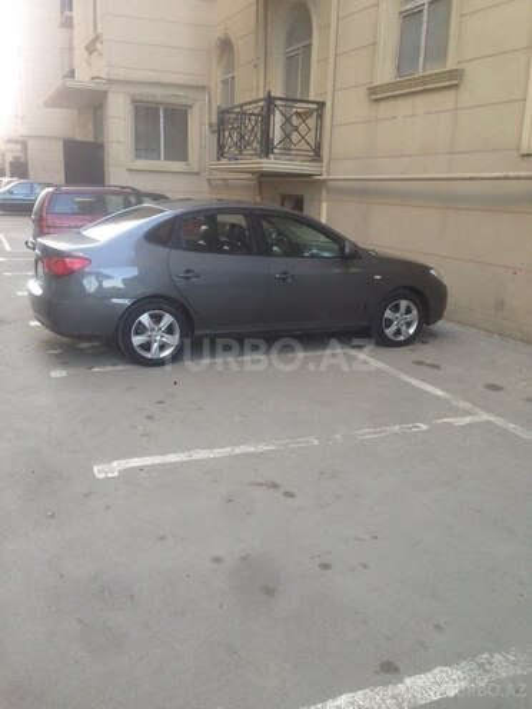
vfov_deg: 55.4
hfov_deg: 42.9
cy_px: 354
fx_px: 676
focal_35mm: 33
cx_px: 266
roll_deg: -0.5
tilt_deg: -9.9
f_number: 2.4
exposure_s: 1/120
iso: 80
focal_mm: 4.12
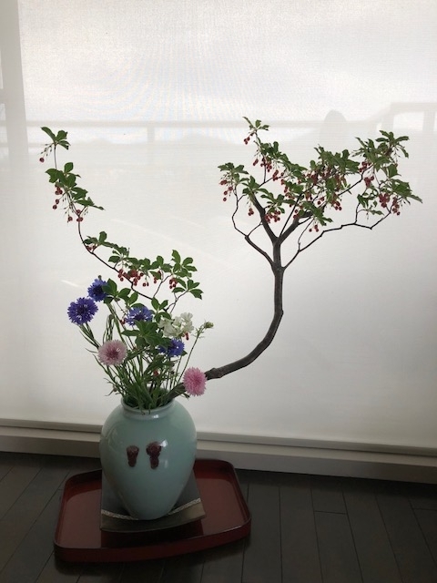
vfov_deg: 63.4
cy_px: 292
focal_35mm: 28
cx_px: 218
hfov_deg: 49.7
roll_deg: -1.0
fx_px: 471
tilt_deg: -12.2
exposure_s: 1/201
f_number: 1.8
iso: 20
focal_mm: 3.99
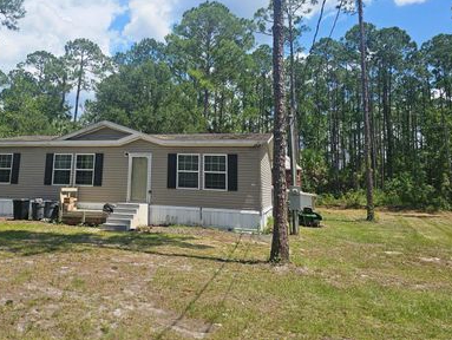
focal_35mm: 30
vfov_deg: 46.4
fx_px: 392
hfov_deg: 59.1
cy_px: 125
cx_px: 169
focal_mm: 6.3
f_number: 1.7
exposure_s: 1/1005
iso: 10
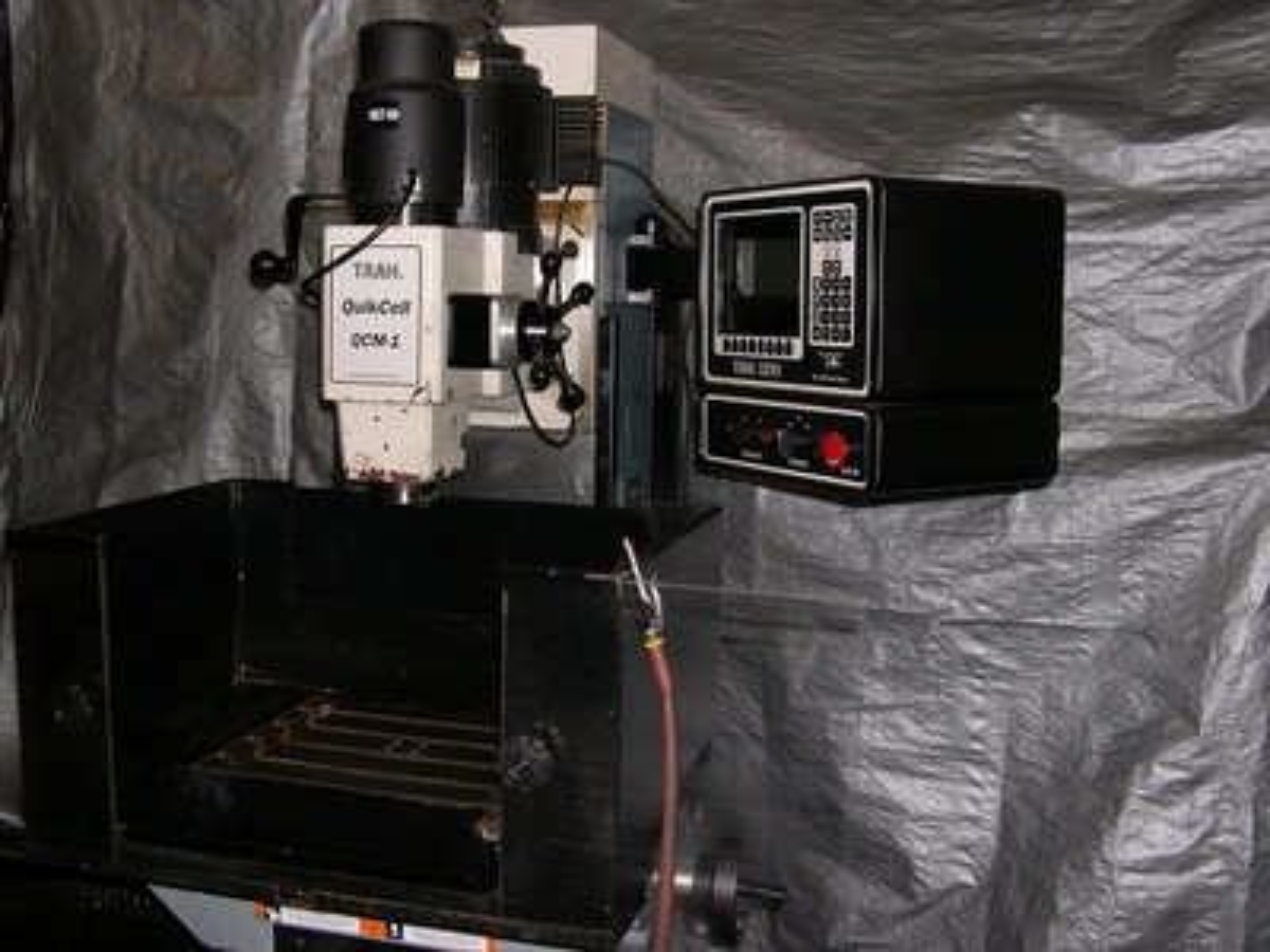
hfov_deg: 49.0
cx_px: 635
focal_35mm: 38
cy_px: 476
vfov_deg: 37.7
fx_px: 1394
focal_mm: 8
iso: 100
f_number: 2.8
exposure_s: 1/60
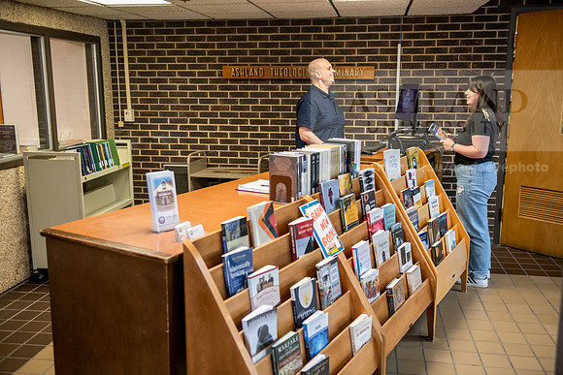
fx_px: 563
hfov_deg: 53.1
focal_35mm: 36
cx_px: 282
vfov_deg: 36.9
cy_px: 188
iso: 1250
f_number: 3.2
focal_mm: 36
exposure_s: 1/160
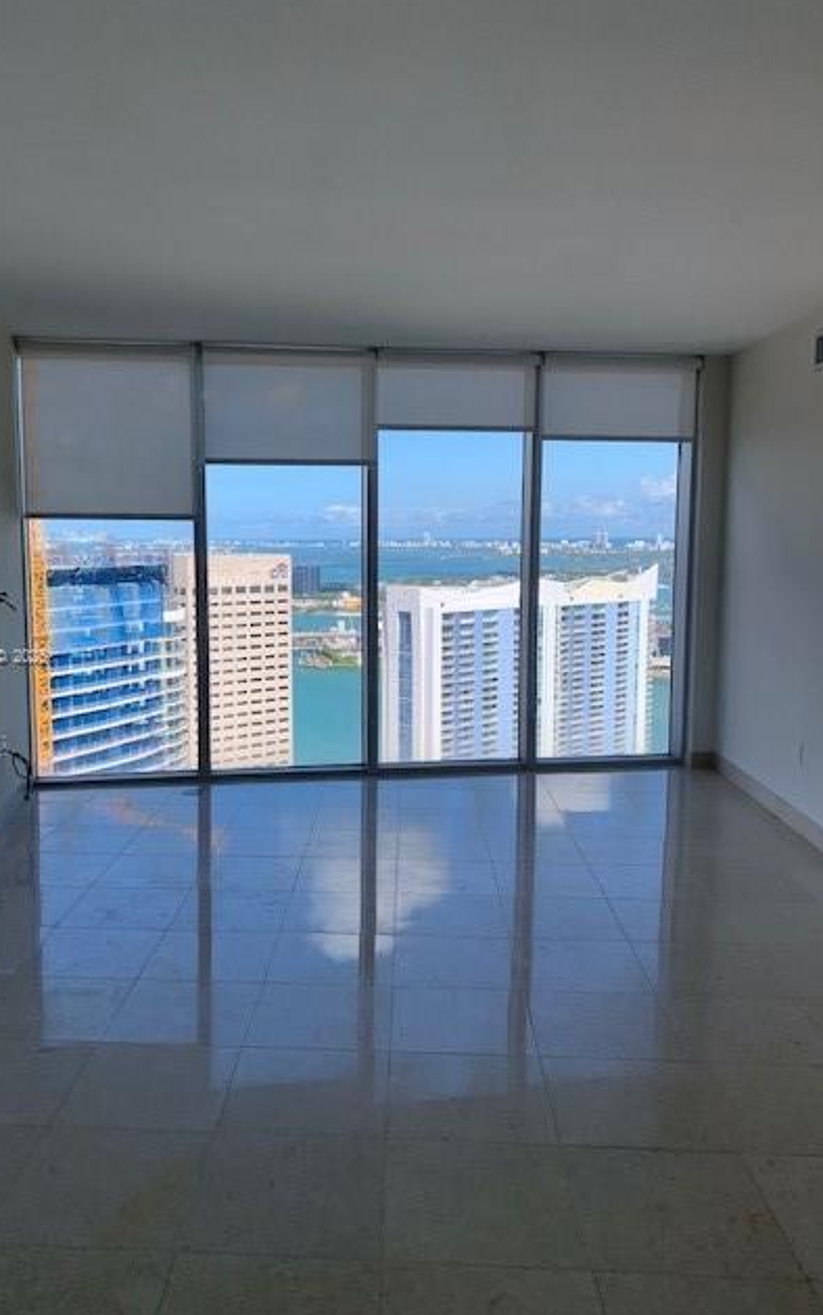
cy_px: 658
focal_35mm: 28
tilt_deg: -5.0
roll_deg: +0.1
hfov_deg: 44.4
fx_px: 1004
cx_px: 340
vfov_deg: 66.5
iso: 25
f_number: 1.8
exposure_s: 1/612
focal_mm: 4.25
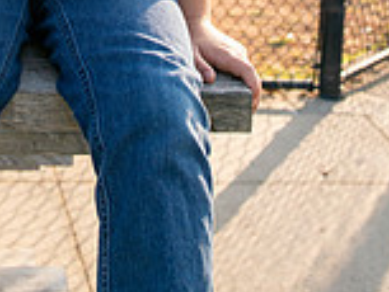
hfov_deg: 19.4
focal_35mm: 99
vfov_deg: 13.3
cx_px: 31
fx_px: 1113
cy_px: -249
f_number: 7.1
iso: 400
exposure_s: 1/250
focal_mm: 35
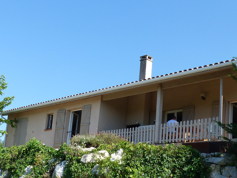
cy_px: 117
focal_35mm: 62
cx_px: 124
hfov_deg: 31.2
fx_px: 425
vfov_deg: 23.6
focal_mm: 7
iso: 100
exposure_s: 1/500
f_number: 4
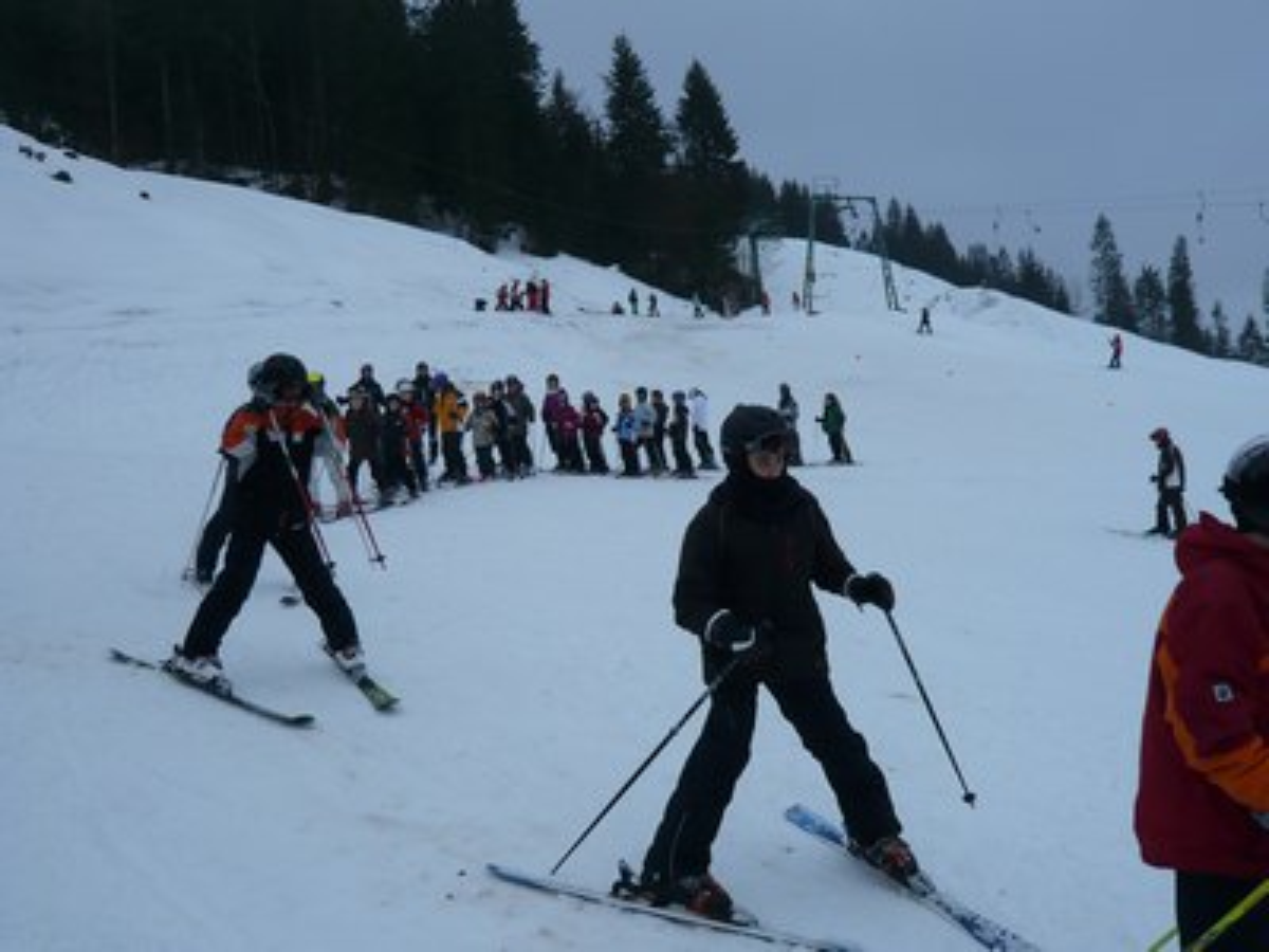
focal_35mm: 34
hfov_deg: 54.0
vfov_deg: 41.8
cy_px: 476
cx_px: 634
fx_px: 1246
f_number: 3.1
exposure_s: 1/320
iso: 100
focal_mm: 5.5
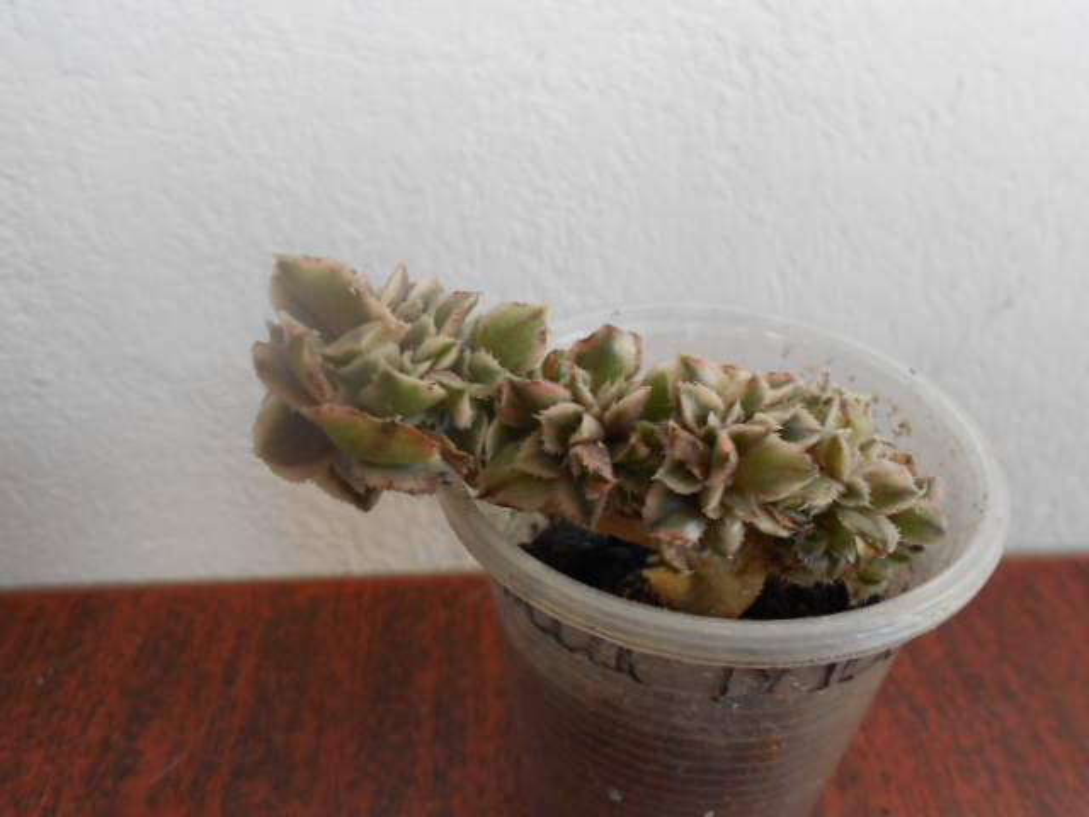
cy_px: 408
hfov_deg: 61.7
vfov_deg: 48.2
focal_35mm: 29
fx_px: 912
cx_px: 544
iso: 200
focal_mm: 5.3
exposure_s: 1/30
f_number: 3.4
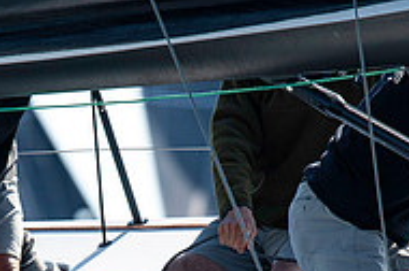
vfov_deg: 1.0
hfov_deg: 1.5
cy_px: 373
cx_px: 77
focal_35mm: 1377
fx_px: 15618
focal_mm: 300
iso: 320
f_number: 5
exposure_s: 1/1250
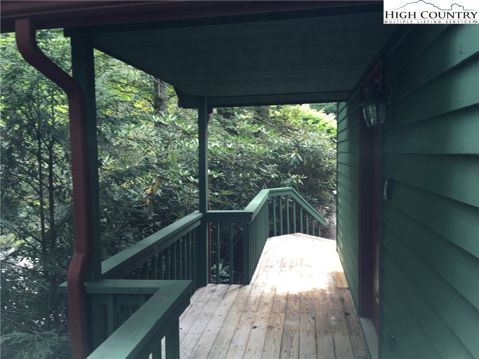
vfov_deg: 48.2
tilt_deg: -2.6
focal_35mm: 29
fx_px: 401
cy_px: 180
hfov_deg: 61.7
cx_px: 240
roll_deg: +1.2
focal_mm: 4.15
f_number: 2.2
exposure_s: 1/60
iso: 25
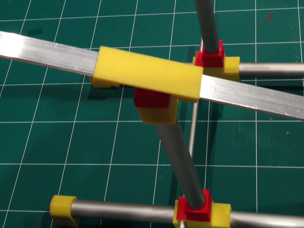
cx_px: 167
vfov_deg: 22.5
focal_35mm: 64
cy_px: 34
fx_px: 562
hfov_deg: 30.2
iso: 80
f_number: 2.4
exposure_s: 1/20
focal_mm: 4.12
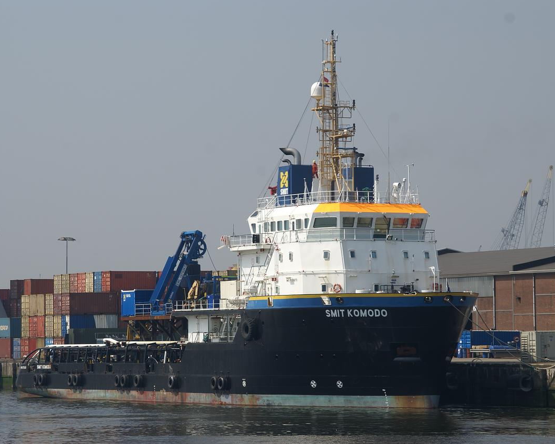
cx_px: 290
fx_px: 2234
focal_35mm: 136
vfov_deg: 11.4
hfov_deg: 14.2
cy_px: 222
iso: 100
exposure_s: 1/160
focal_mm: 80
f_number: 11
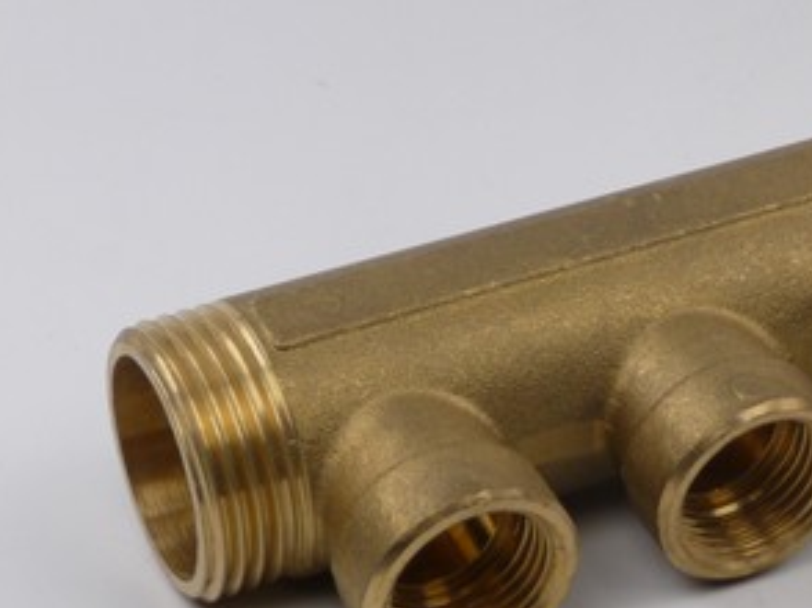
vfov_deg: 10.1
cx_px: 848
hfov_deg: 13.3
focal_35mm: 146
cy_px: 285
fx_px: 3422
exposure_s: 1/640
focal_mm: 11.3
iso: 100
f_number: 4.5
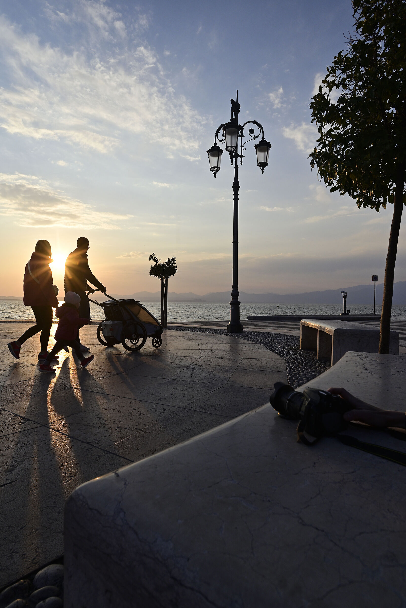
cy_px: 304
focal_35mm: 20
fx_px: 338
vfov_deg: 84.0
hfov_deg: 62.0
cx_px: 203
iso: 400
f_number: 9
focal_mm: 20
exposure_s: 1/500
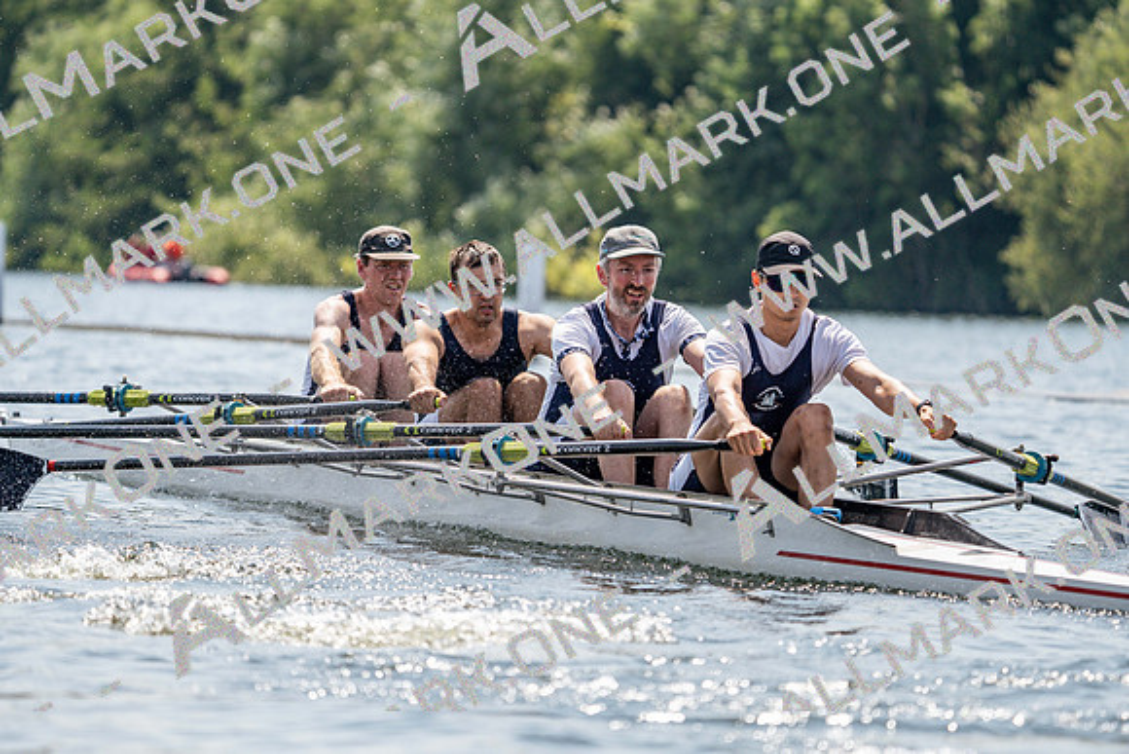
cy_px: 377
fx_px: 9347
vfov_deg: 4.6
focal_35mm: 298
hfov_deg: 6.9
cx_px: 564
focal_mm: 298
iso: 200
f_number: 5.6
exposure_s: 1/1600
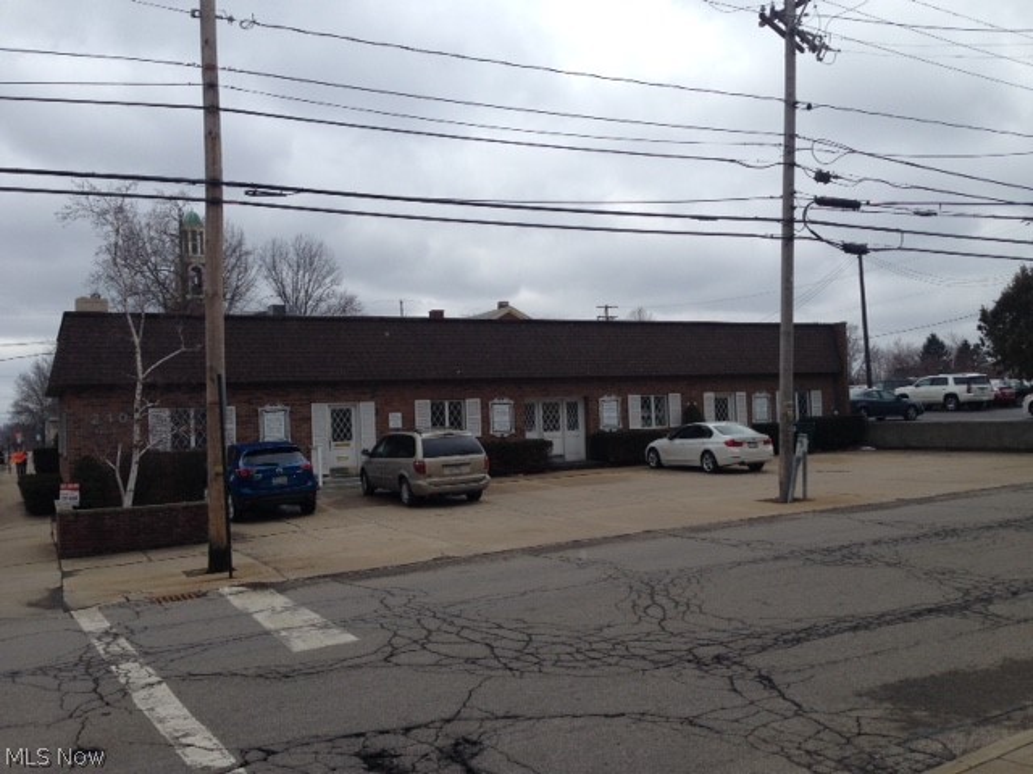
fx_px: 985
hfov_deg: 55.4
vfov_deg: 42.9
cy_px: 387
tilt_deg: +0.0
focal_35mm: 33
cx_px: 516
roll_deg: +1.8
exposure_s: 1/1085
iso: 50
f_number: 2.4
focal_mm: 4.12
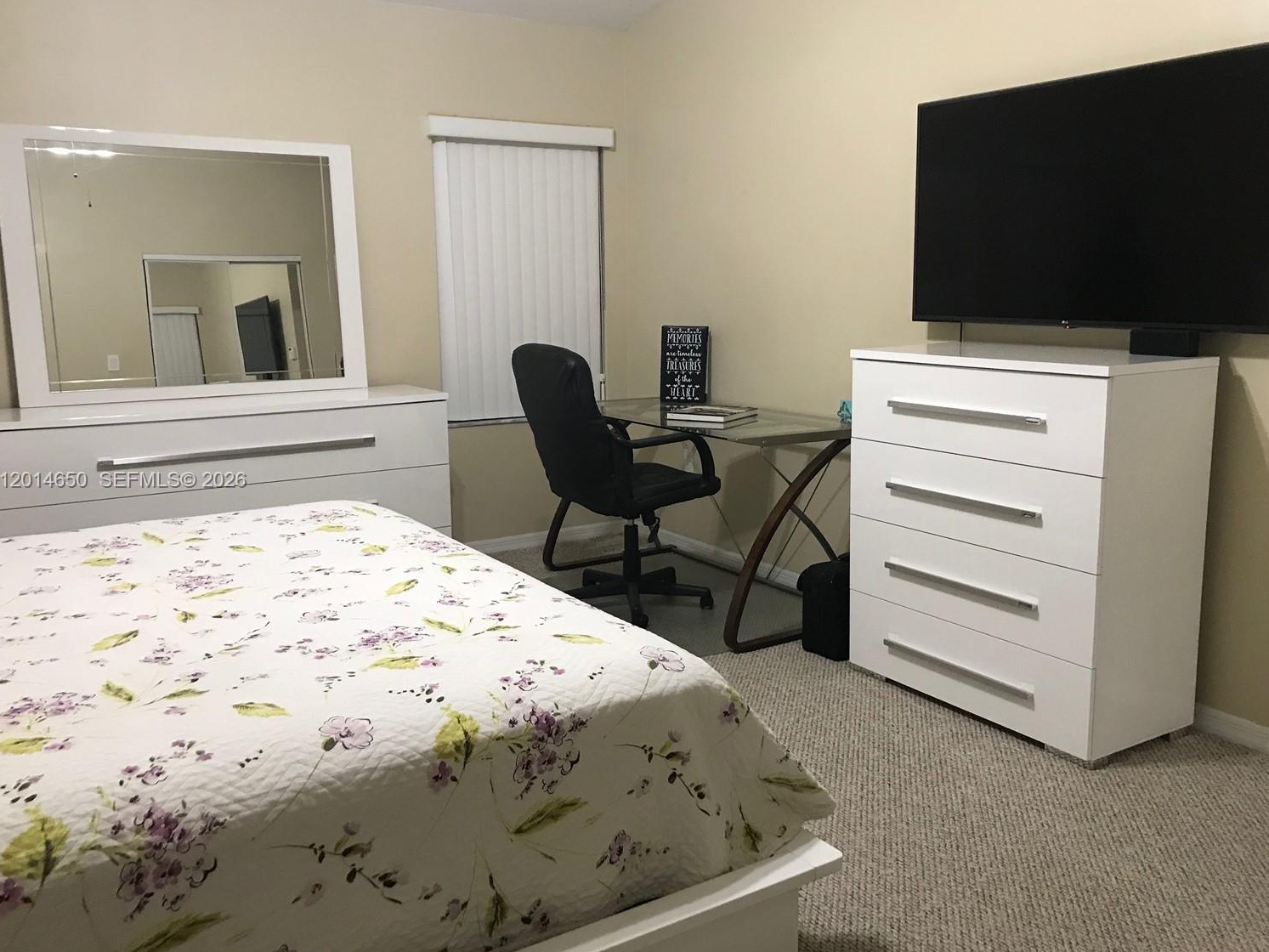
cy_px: 481
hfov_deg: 59.9
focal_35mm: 30
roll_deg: -0.2
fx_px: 1100
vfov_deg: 46.8
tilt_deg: -9.5
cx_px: 661
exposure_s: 1/15
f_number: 1.8
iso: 50
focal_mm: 3.99
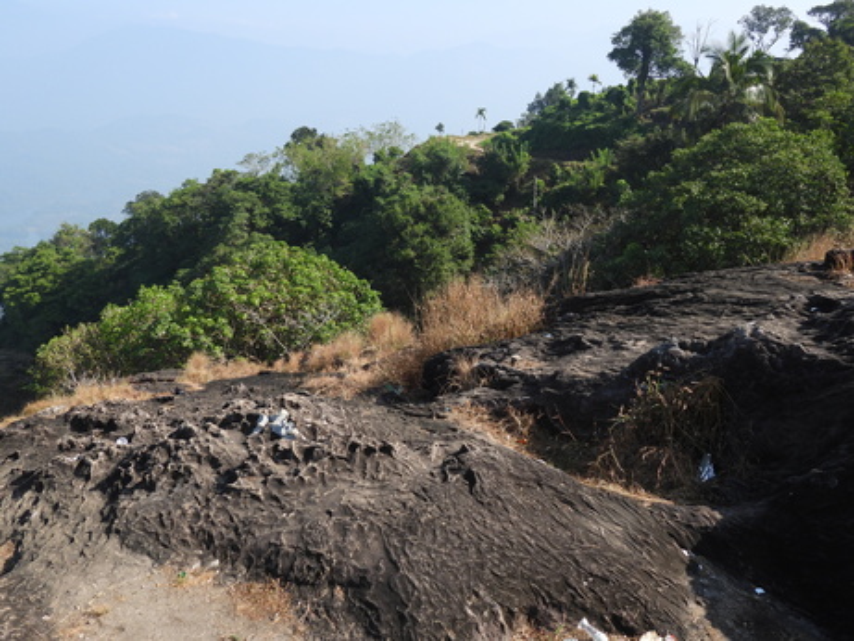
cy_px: 320
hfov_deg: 55.3
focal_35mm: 33
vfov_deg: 43.0
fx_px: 814
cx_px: 427
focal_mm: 5.9
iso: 100
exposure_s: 1/800
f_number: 3.2
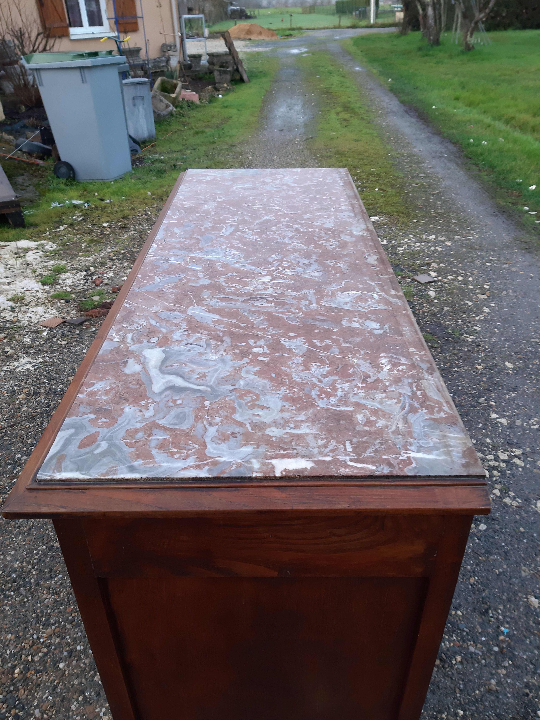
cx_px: 270
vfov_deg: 65.3
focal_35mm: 27
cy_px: 360
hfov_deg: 51.4
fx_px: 562
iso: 64
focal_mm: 3.93
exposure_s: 1/50
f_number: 1.7
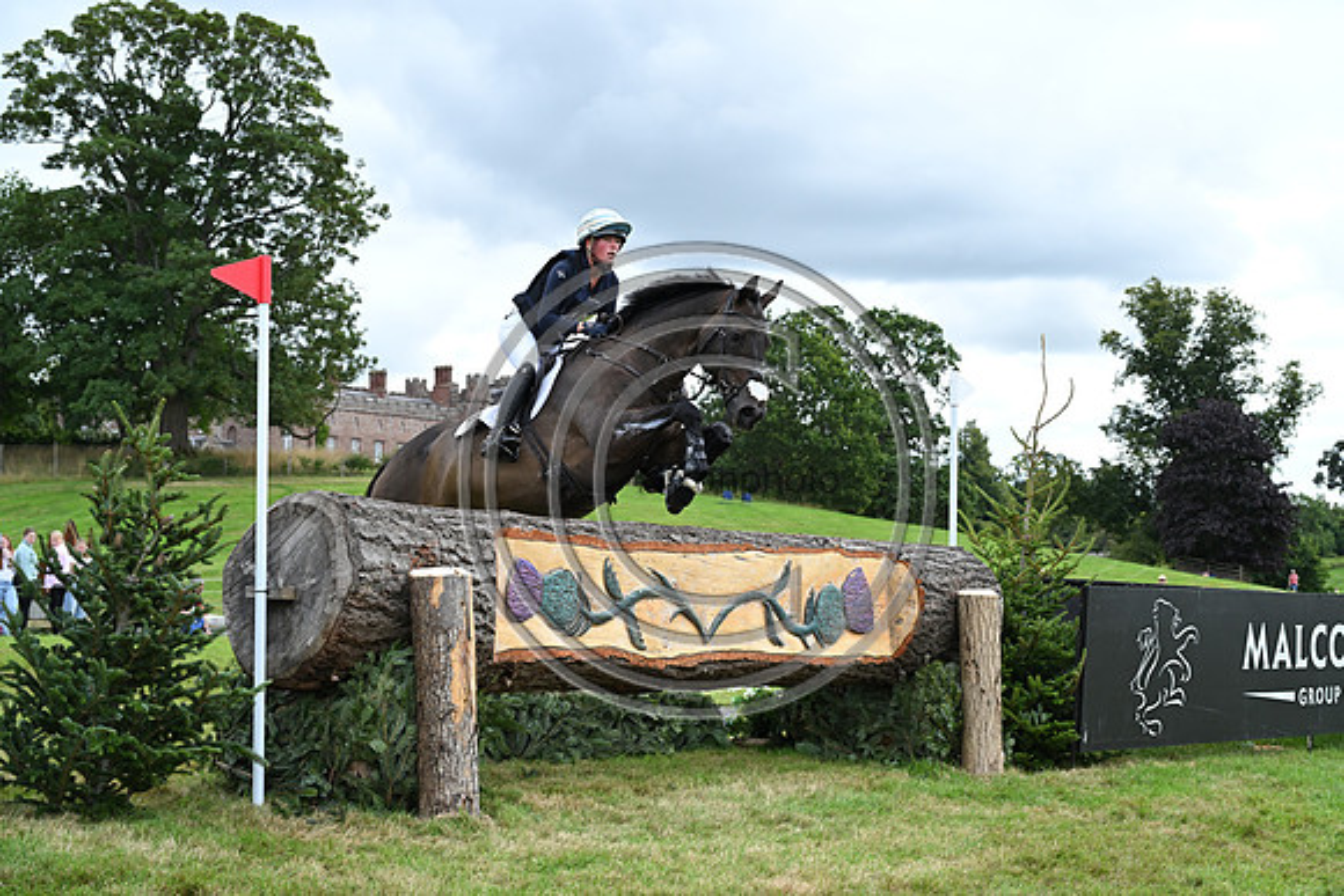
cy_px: 448
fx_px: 2203
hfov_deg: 33.9
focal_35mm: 59
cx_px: 672
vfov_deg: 23.0
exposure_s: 1/1250
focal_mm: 59
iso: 720
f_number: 5.6
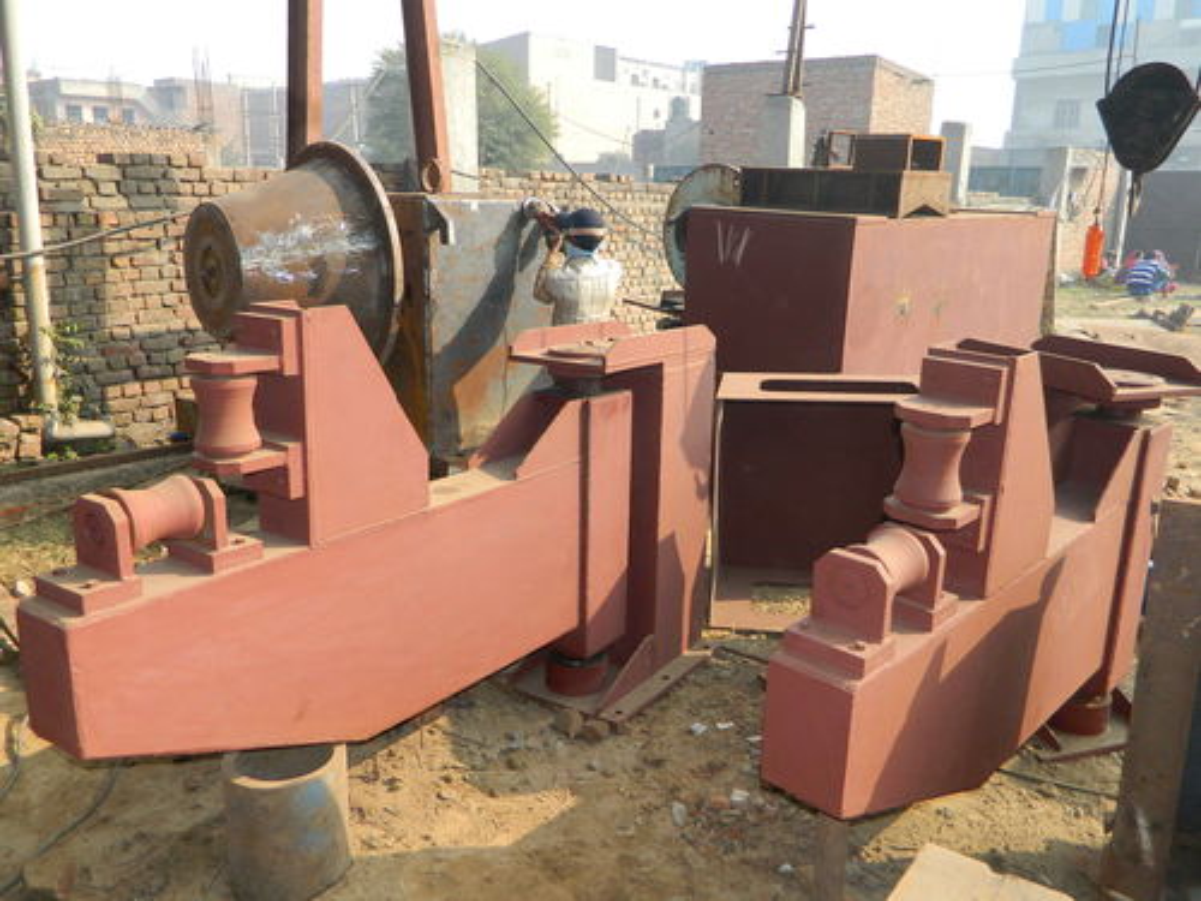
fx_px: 971
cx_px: 600
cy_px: 450
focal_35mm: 28
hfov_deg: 63.4
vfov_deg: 49.7
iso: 110
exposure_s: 1/400
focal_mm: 5.1
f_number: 3.2
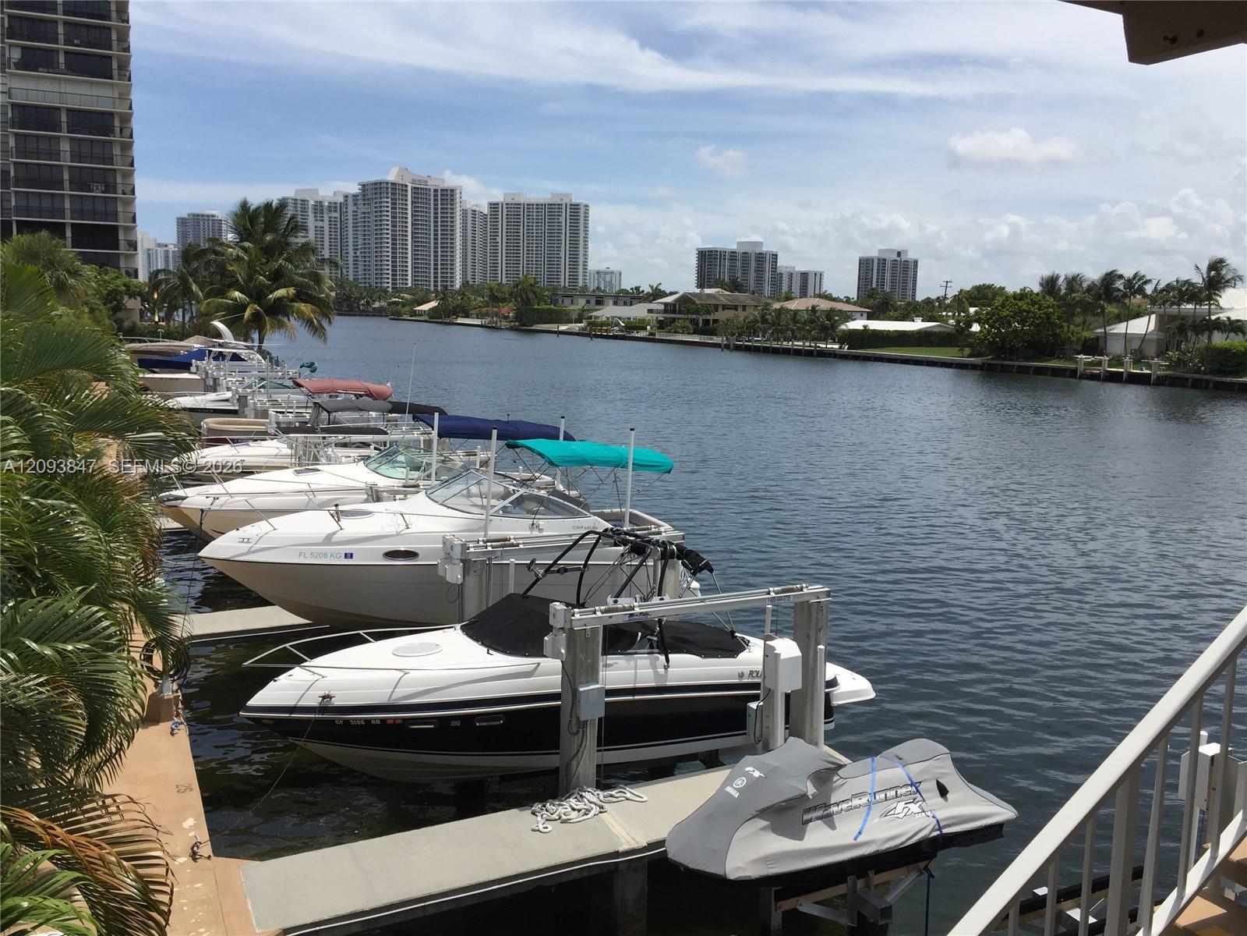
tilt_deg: -7.2
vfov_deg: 48.2
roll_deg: -3.2
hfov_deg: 61.7
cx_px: 624
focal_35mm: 29
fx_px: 1045
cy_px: 468
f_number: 2.2
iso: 32
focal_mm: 4.15
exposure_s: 1/3300
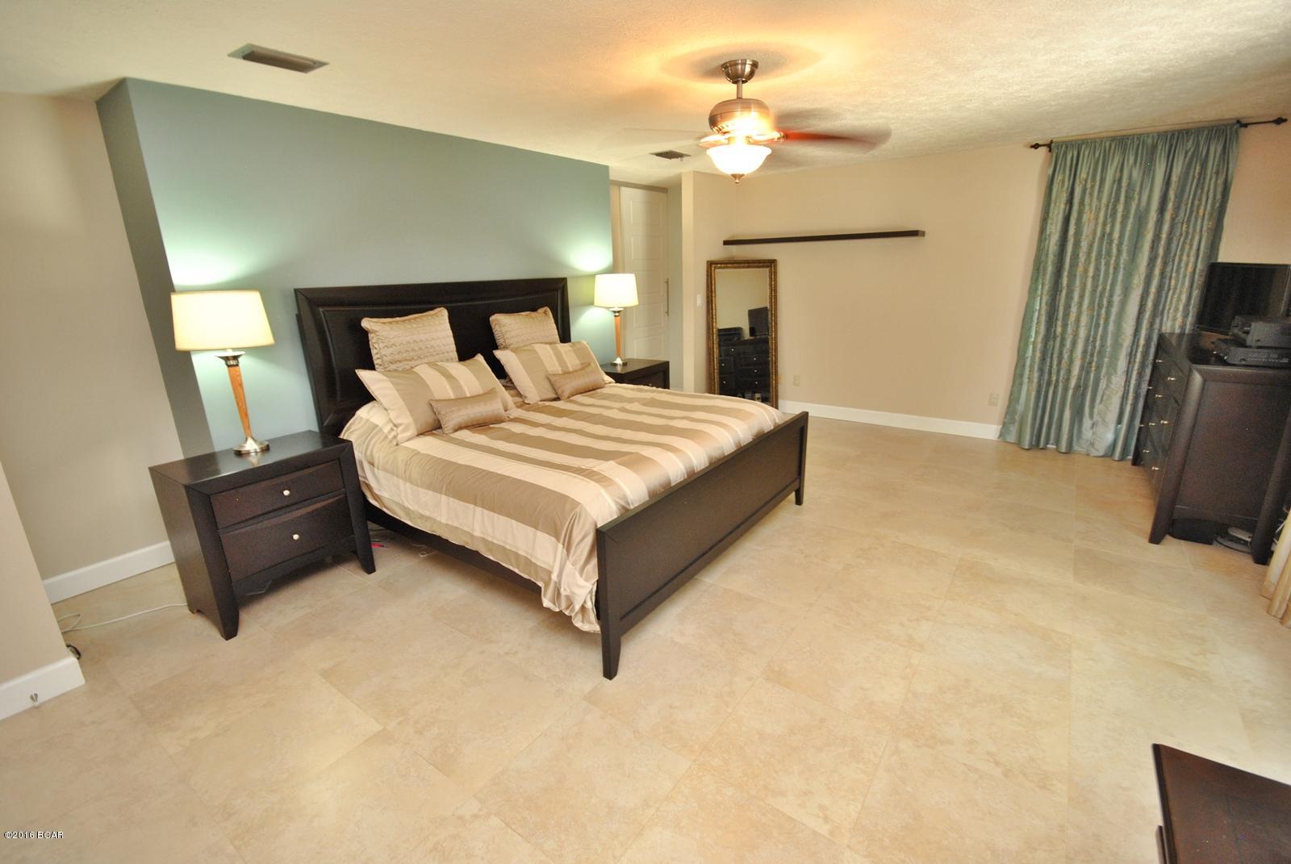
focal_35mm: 15
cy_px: 432
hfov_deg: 100.3
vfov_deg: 77.5
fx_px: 539
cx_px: 646
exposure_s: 1/10
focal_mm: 10
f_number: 6.3
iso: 400
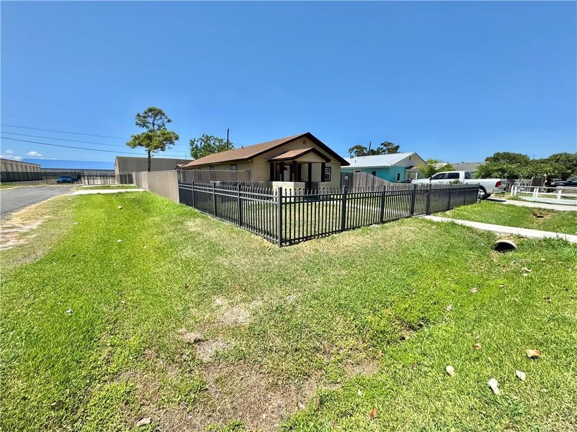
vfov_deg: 85.7
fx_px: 233
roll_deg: -1.0
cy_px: 216
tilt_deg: -10.7
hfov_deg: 102.1
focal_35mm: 14
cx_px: 288
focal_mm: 2.22
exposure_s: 1/1567
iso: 40
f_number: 2.2
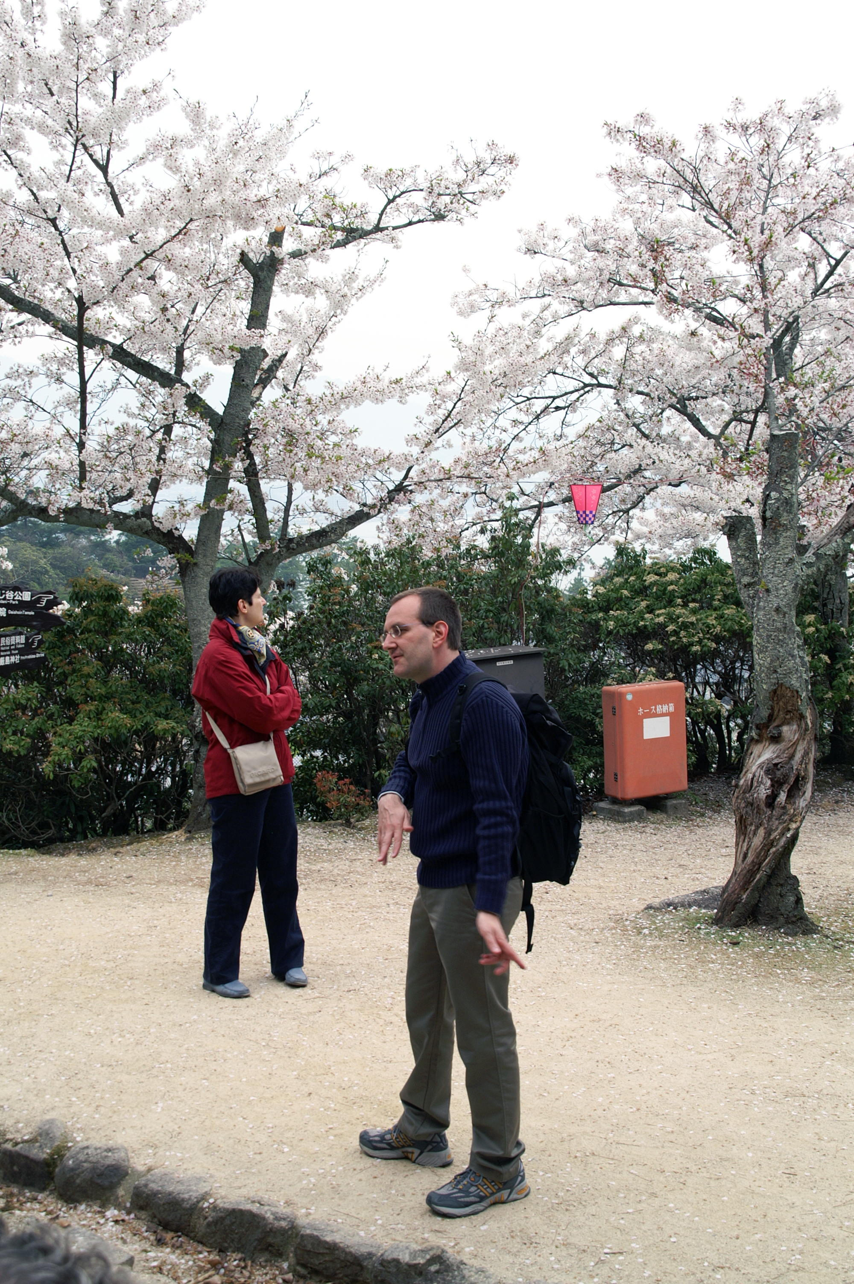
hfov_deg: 31.8
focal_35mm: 42
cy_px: 642
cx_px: 427
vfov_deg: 46.4
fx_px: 1497
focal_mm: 28
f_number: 9
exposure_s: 1/60
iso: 100
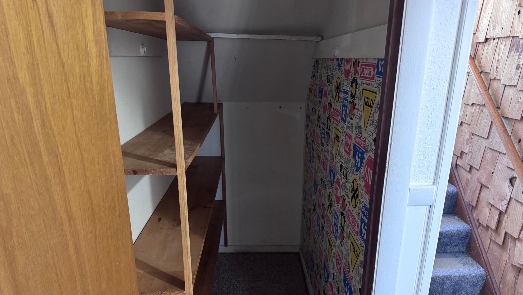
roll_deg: +0.0
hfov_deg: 69.9
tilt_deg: -20.0
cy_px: 192
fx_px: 374
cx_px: 259
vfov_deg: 42.4
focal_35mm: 27
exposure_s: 1/40
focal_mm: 6.76
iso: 640
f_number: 1.78
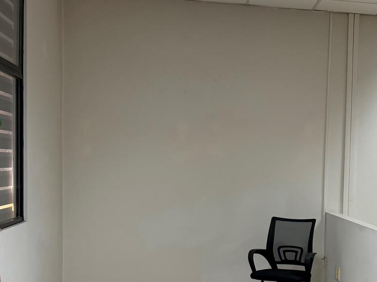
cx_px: 328
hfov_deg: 29.2
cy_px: 223
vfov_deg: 22.6
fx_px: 697
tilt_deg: -3.1
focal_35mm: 64
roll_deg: -2.6
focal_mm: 6.76
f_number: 1.78
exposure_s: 1/60
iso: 200
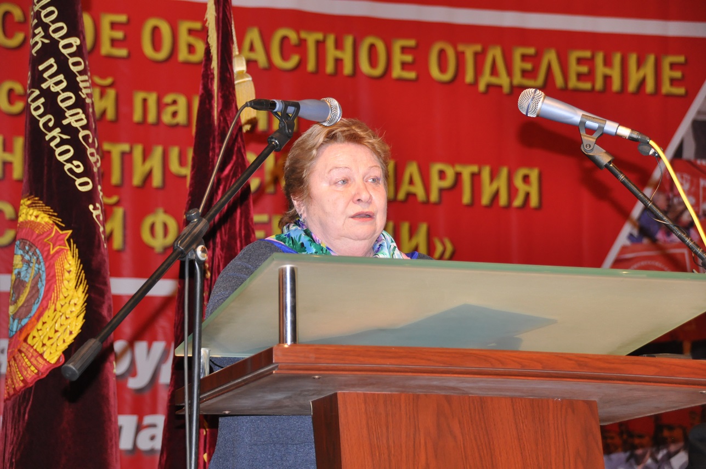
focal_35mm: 112
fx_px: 2204
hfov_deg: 18.2
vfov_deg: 12.1
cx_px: 353
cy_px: 234
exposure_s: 1/60
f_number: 5
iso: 800
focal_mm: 75
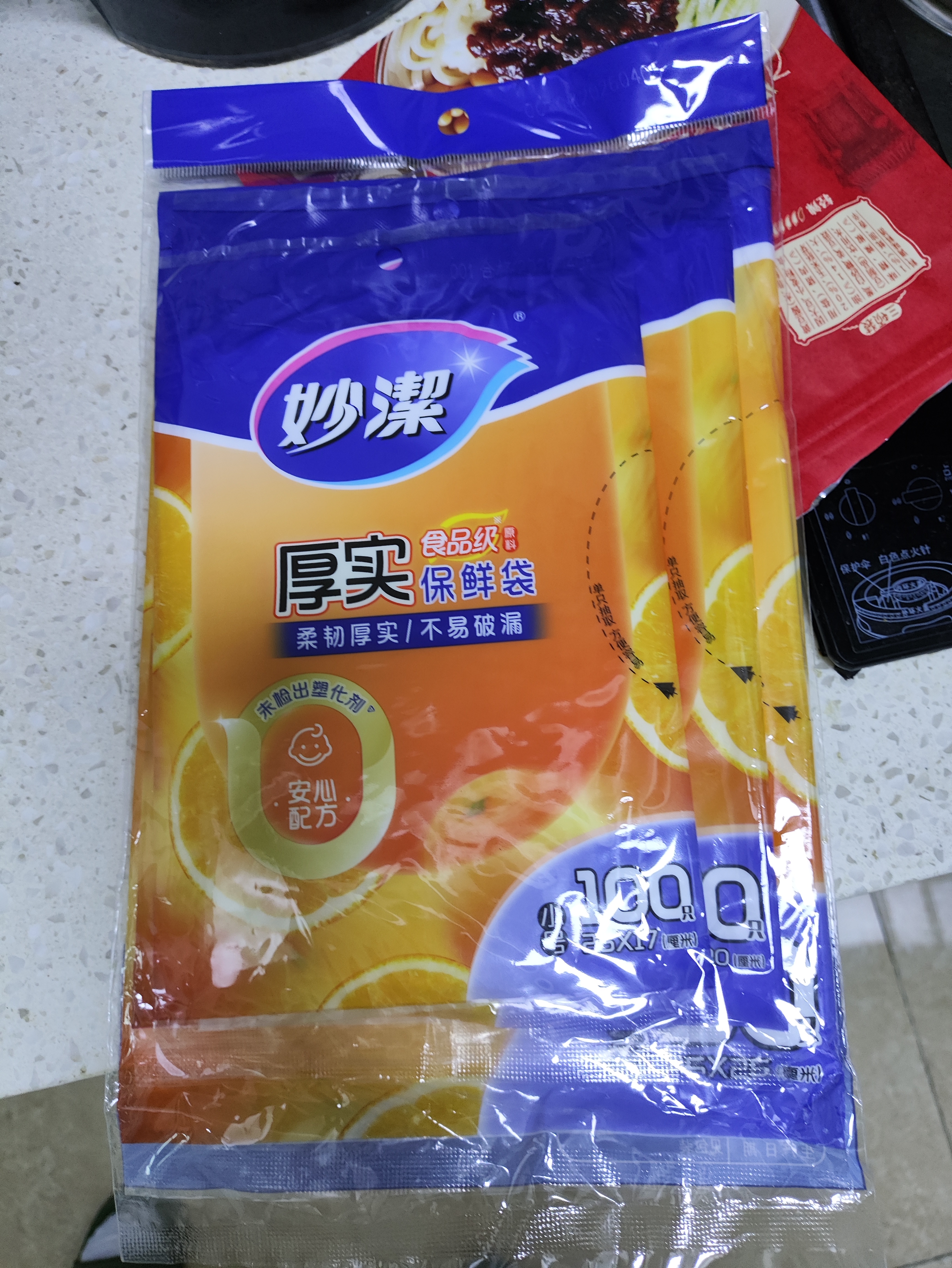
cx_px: 476
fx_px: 879
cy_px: 634
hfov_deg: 56.9
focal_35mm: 24
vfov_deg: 71.6
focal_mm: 4.68
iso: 295
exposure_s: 1/33.3
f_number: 1.8
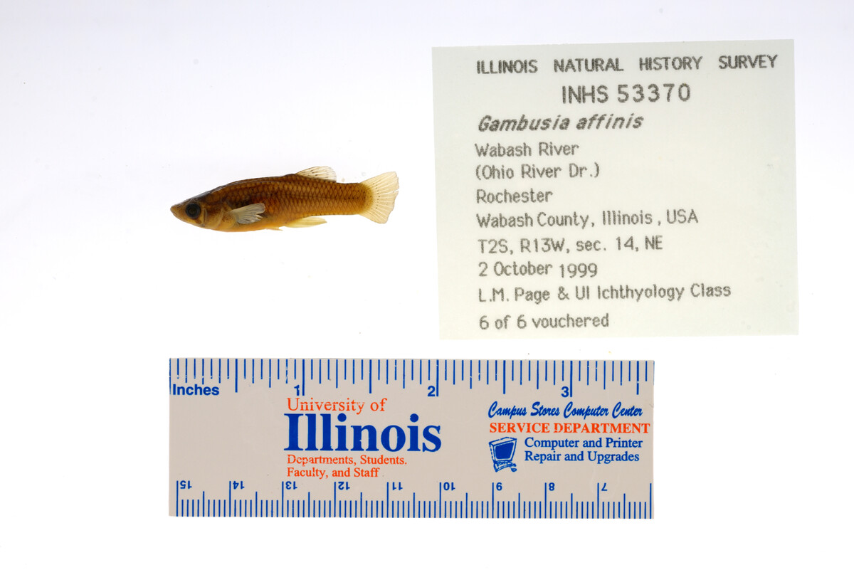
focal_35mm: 60
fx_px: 1424
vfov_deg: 22.6
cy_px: 285
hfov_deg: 33.4
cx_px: 427
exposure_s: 1/200
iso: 100
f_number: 10
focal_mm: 60
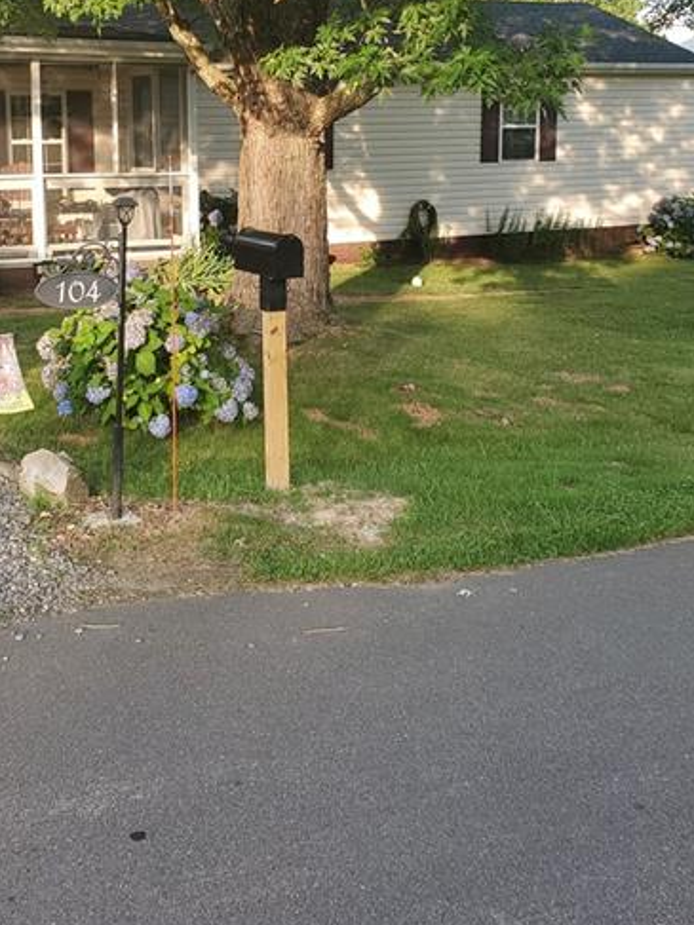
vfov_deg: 44.1
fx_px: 1096
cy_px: 217
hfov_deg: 35.0
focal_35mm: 41
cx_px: 270
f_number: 2.4
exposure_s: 1/166
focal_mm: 4.3
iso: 50
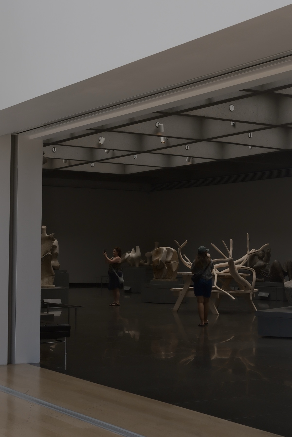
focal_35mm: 35
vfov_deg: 54.4
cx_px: 146
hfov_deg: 37.9
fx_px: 426
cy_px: 218
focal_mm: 23
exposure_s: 1/500
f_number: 4
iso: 400
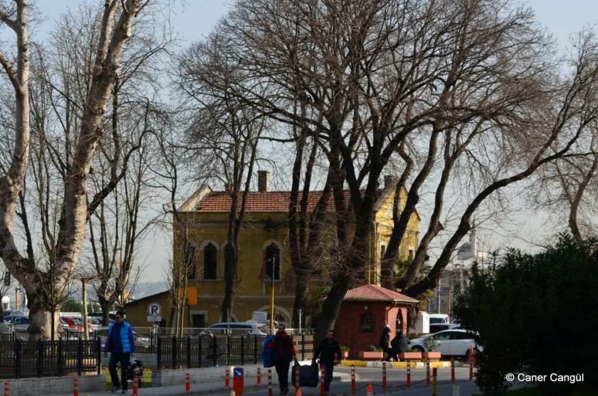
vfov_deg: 13.0
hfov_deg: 19.5
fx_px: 1740
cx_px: 299
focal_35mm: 105
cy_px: 198
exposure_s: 1/500
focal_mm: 70
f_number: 7.1
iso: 200
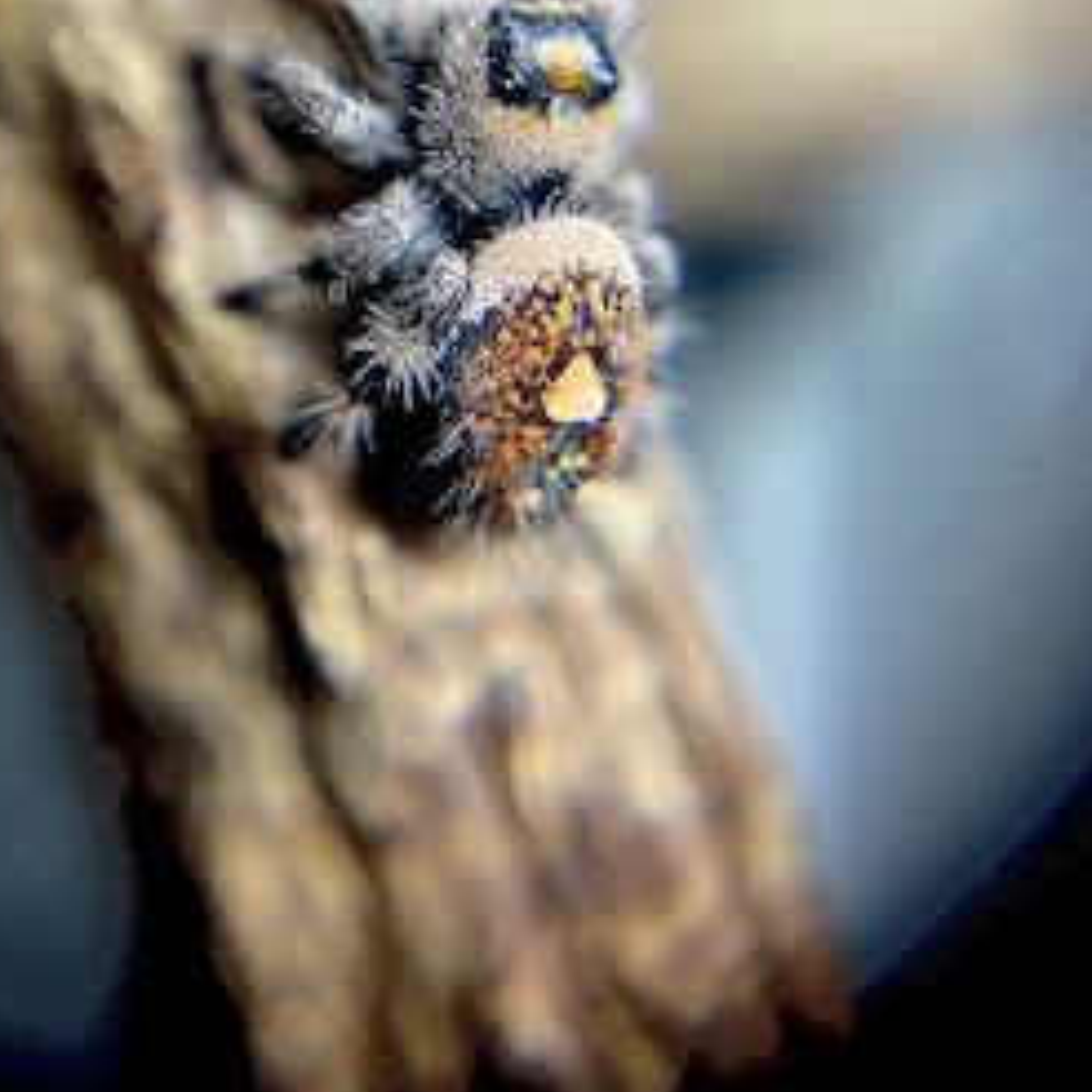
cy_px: 240
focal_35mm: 36
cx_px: 431
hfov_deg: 45.8
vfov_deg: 44.1
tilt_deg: -32.6
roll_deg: -41.1
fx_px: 1285
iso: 100
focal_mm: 5.1
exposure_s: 1/50
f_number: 1.6
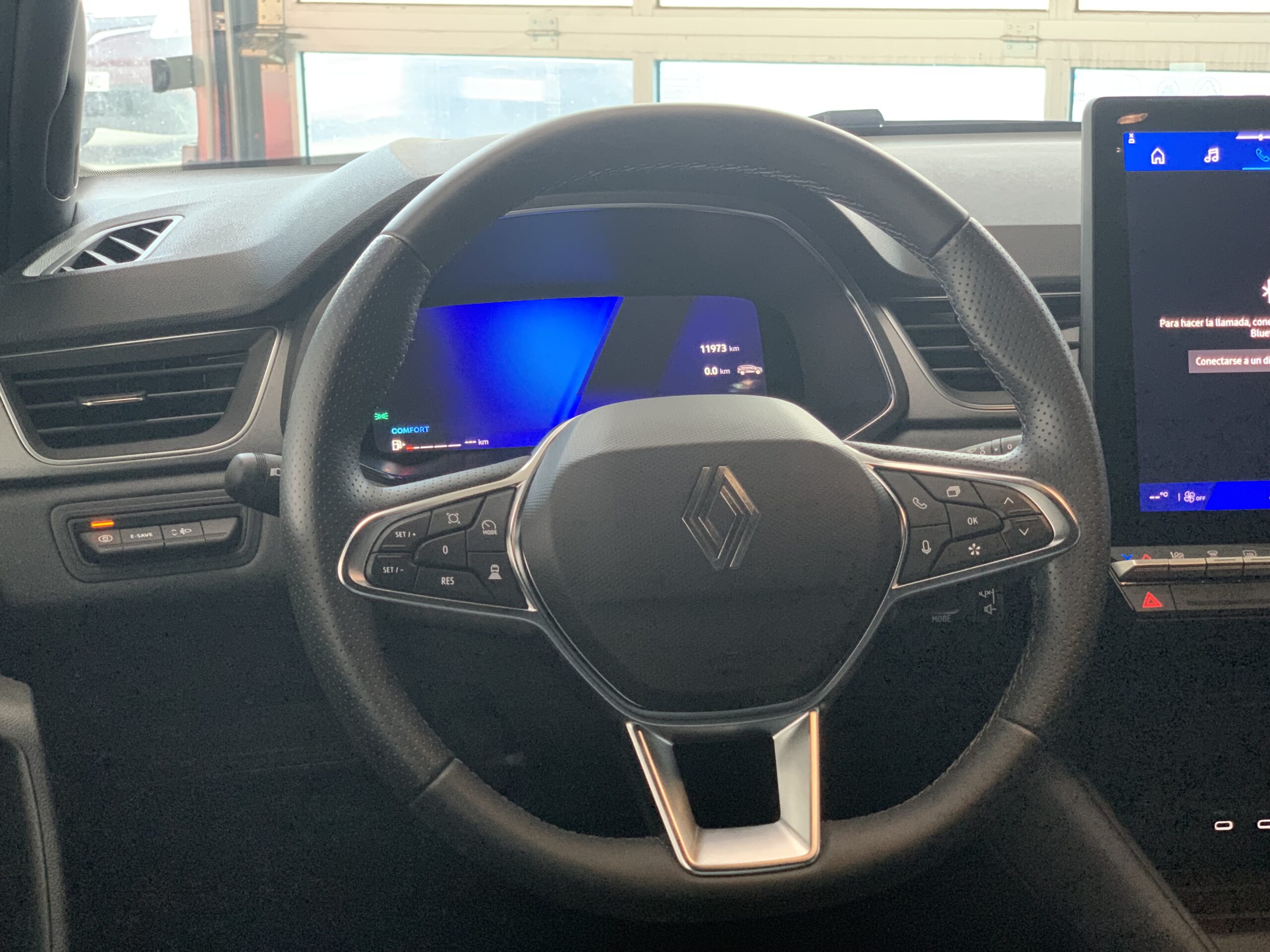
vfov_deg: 28.0
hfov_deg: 36.8
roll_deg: -0.2
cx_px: 635
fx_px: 1908
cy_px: 476
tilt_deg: -15.1
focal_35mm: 52
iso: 500
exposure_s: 1/41
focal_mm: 6
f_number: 2.4
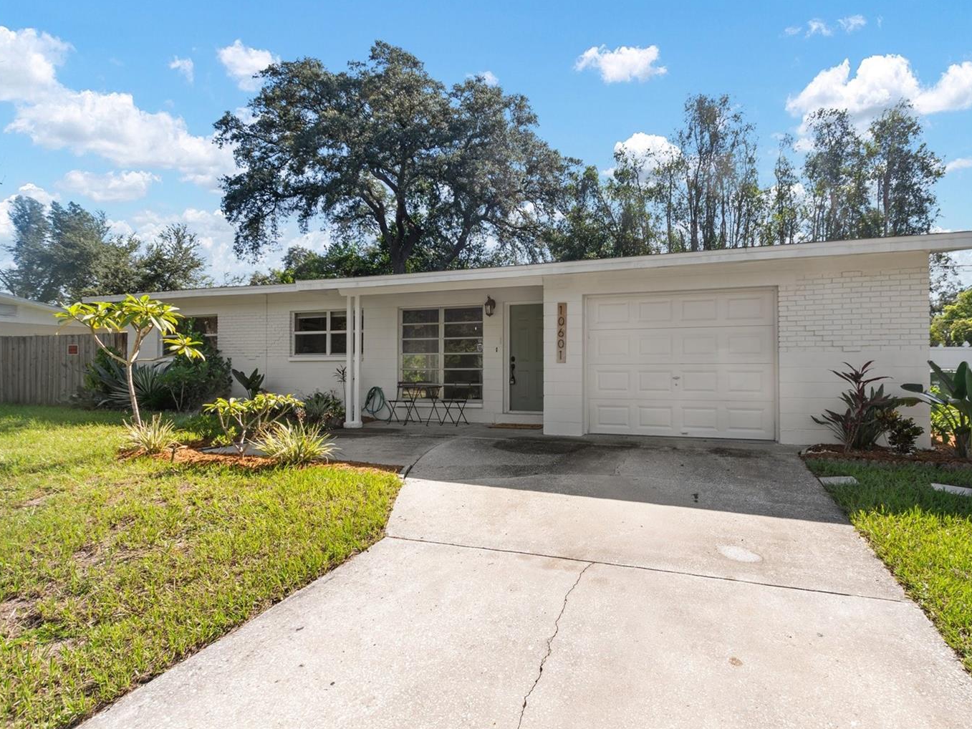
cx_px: 564
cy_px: 355
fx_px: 477
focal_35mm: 17
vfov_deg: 74.7
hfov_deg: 90.3
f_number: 7.1
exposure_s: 1/250
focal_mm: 10
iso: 100
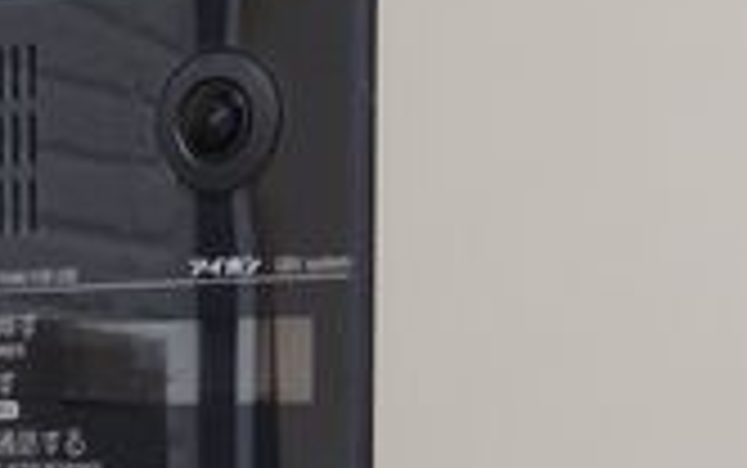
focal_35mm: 98
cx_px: 166
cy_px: 585
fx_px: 1996
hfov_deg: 21.0
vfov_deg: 13.0
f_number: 2.8
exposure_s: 1/100
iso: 100
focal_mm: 4.3
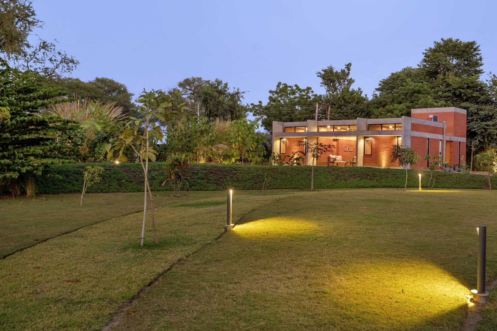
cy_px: 151
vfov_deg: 35.9
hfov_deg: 51.6
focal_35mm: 37
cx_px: 295
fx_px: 511
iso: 200
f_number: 8
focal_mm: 30
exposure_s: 3.2
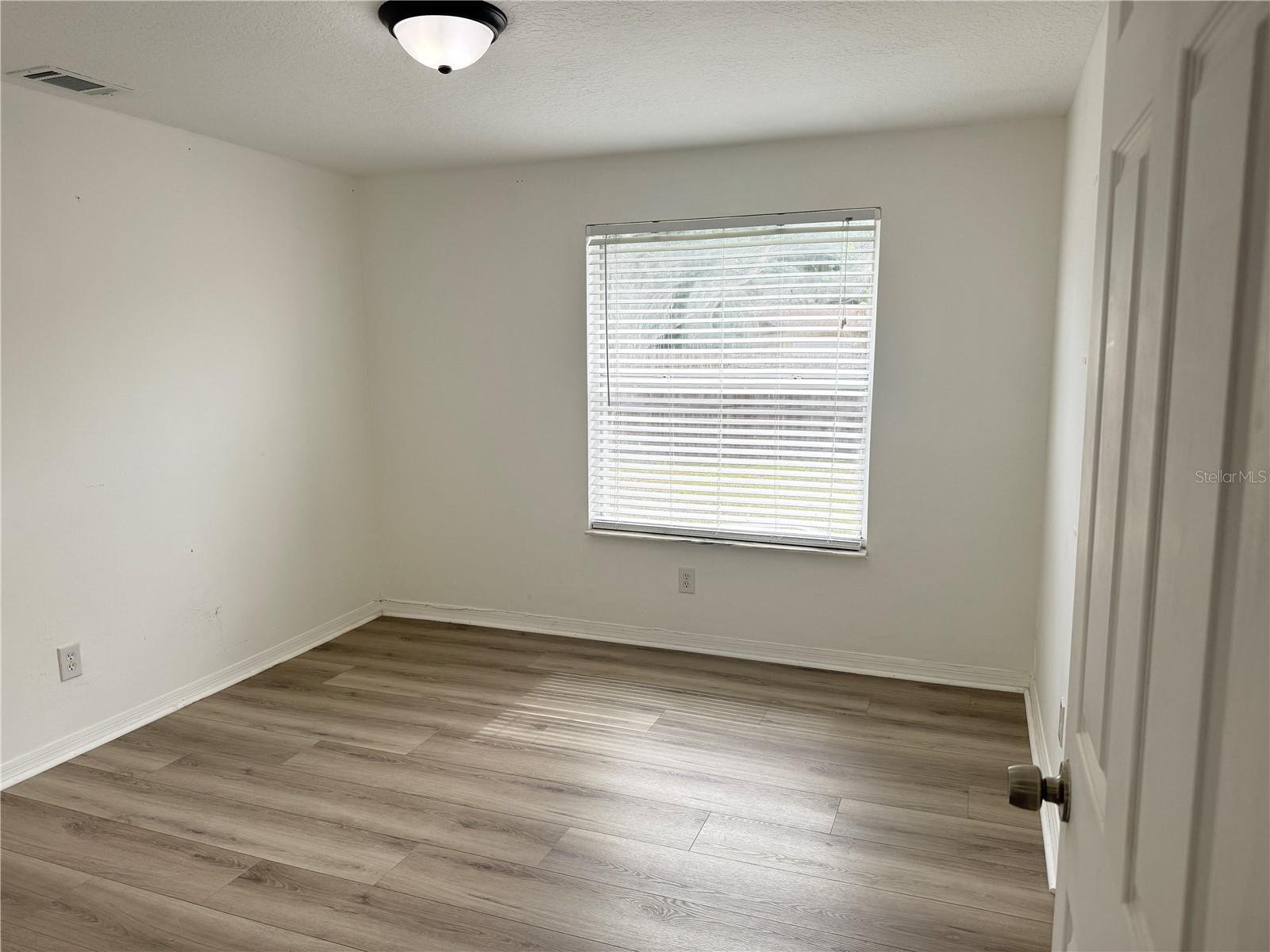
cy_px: 476
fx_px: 881
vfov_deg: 56.8
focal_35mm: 24
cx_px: 635
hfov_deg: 71.6
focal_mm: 6.76
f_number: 1.78
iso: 80
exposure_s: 1/473
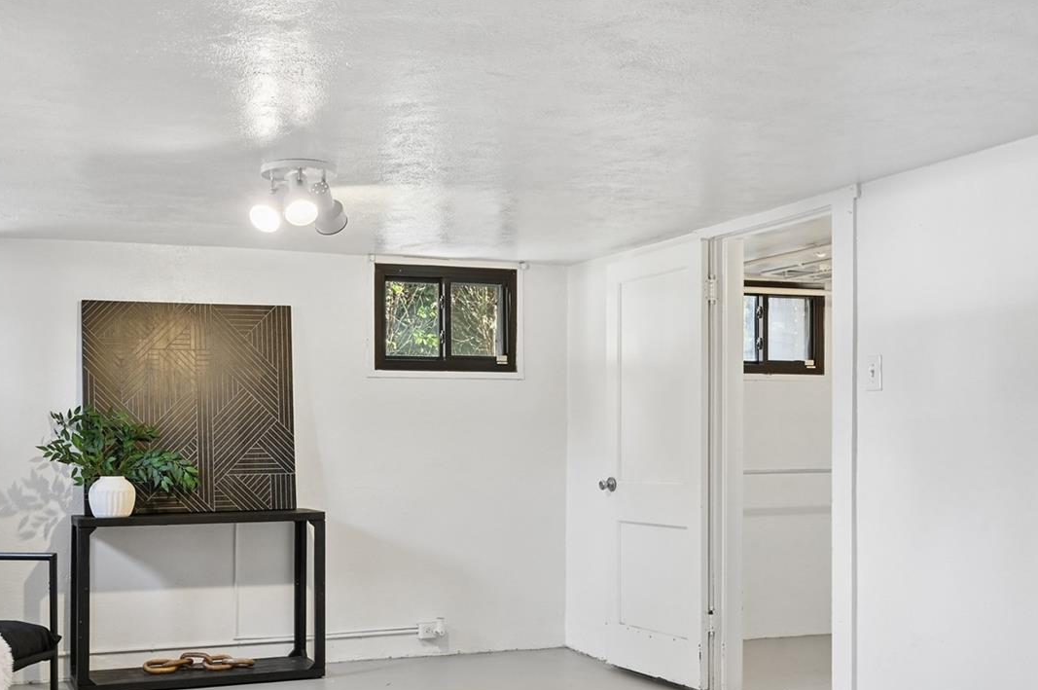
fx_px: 1123
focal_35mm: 39
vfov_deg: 33.6
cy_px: 496
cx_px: 393
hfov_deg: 49.1
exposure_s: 1/6
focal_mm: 26
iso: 400
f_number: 10
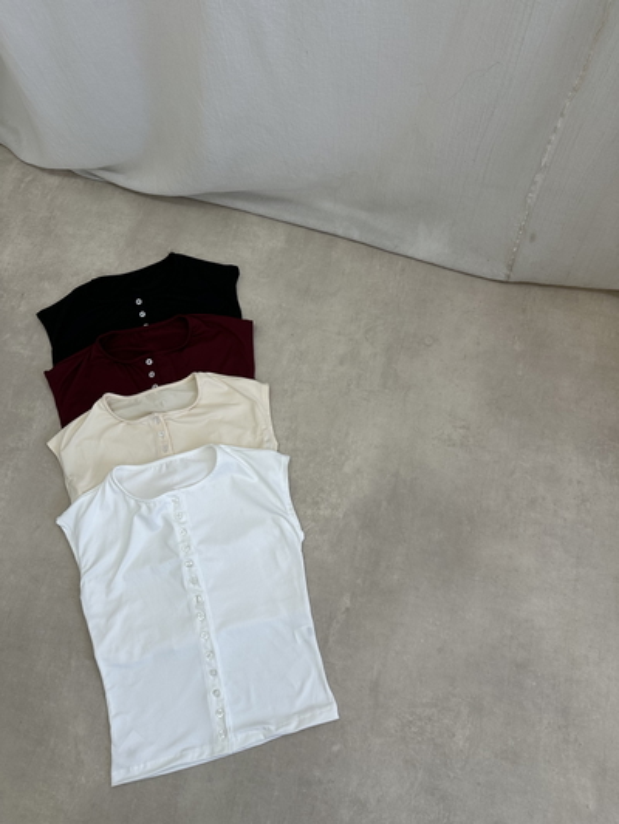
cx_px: 310
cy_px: 412
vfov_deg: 71.6
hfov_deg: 56.8
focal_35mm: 24
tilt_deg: -69.3
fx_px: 572
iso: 64
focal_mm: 6.86
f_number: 1.78
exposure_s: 1/100
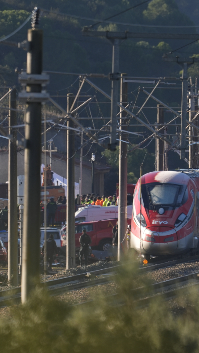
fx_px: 11815
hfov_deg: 1.0
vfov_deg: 1.7
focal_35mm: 1261
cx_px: 141
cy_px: 176
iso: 500
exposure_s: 1/1000
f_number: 7.1
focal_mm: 800
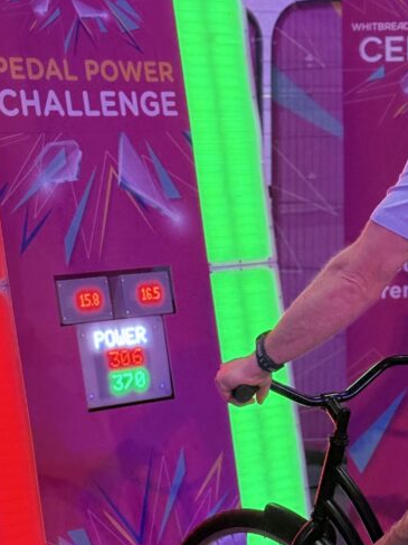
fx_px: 1588
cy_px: 405
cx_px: 296
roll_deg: +0.2
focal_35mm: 101
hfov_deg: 14.6
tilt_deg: -9.9
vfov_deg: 19.3
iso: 320
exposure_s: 1/33
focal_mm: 6.76
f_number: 1.78
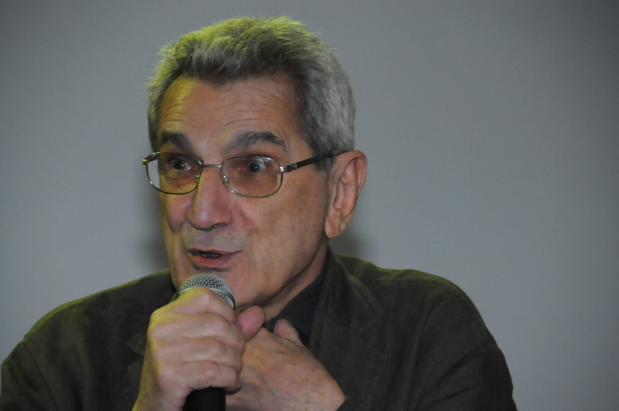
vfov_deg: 4.6
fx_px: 5152
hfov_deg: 6.9
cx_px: 310
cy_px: 206
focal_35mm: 300
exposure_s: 1/40
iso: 3200
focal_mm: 200
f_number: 5.6
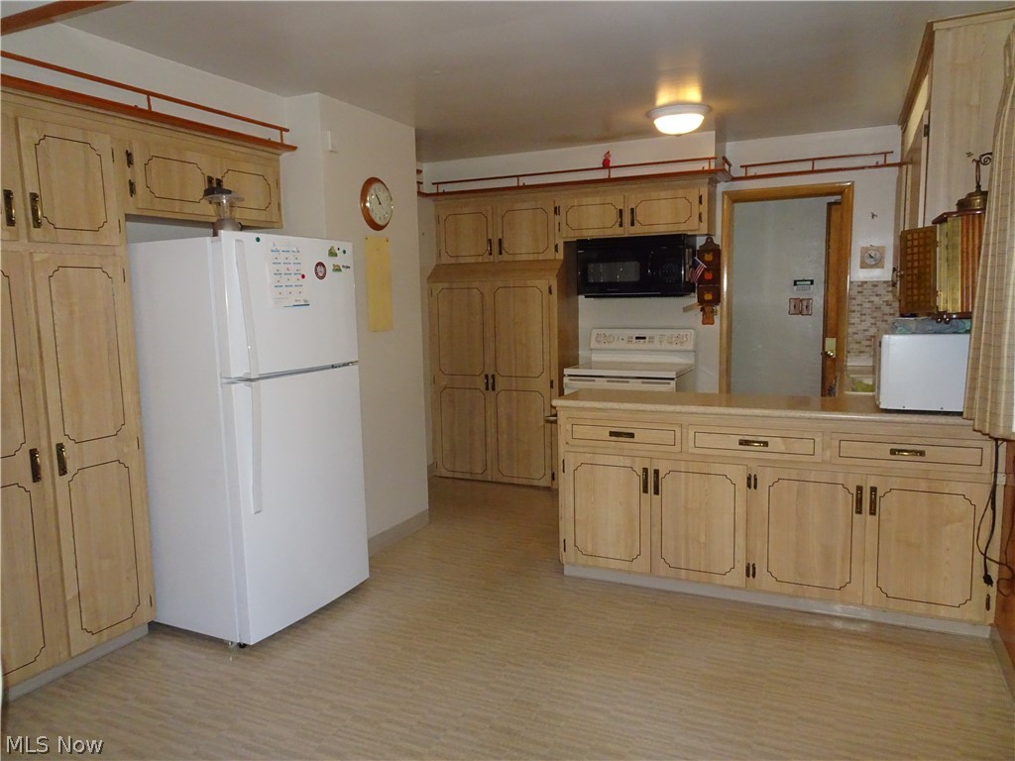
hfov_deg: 71.6
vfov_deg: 56.8
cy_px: 380
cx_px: 508
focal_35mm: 24
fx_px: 704
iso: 800
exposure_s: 1/320
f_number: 3.5
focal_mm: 4.1
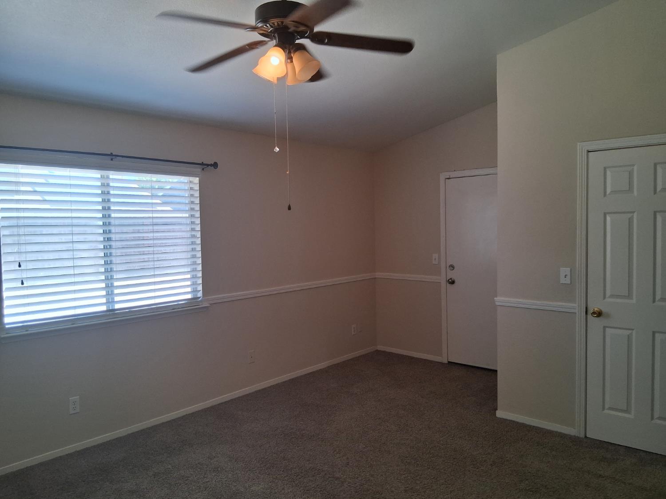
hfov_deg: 67.3
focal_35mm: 26
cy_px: 250
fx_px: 500
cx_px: 333
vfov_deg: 53.1
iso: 160
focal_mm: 3.98
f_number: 1.8
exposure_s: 1/100
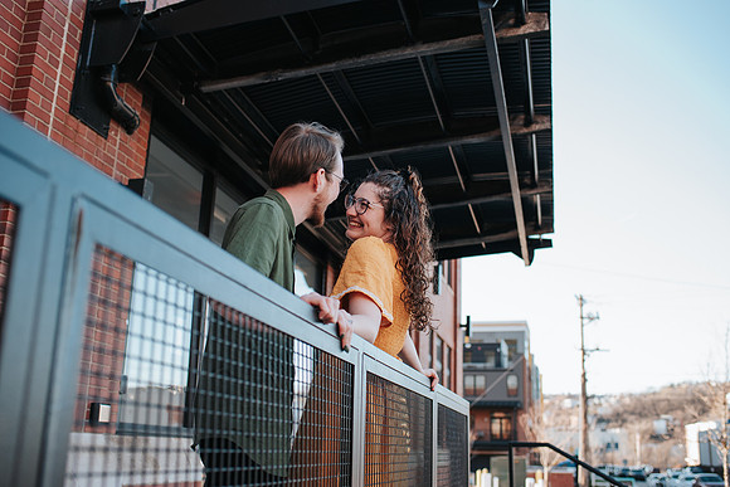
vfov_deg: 35.5
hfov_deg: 51.3
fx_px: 761
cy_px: 244
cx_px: 365
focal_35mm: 38
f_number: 3.2
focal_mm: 35
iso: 320
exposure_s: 1/500
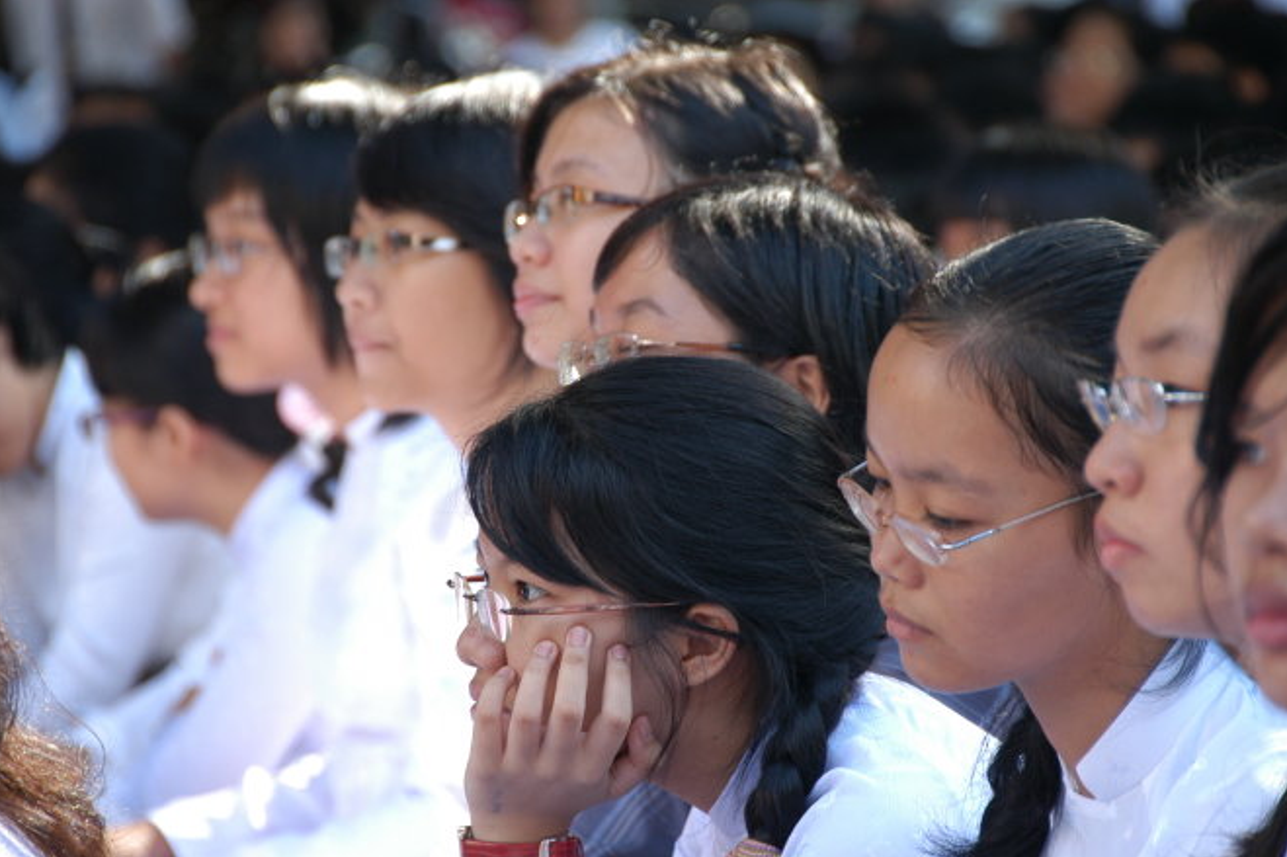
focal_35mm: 257
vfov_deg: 5.3
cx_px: 642
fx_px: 9185
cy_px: 429
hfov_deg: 8.0
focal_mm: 170
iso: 320
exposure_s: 1/80
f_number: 5.6
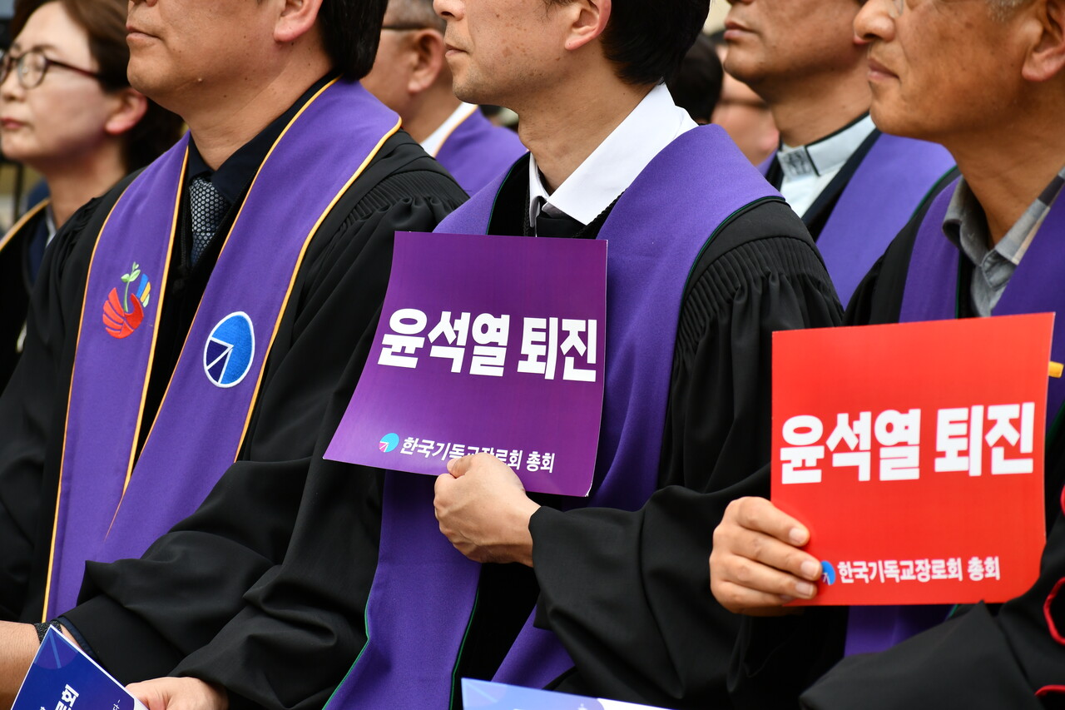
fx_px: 6418
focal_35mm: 217
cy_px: 355
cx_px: 532
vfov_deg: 6.3
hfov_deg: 9.5
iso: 500
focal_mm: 145
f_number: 8
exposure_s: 1/1000
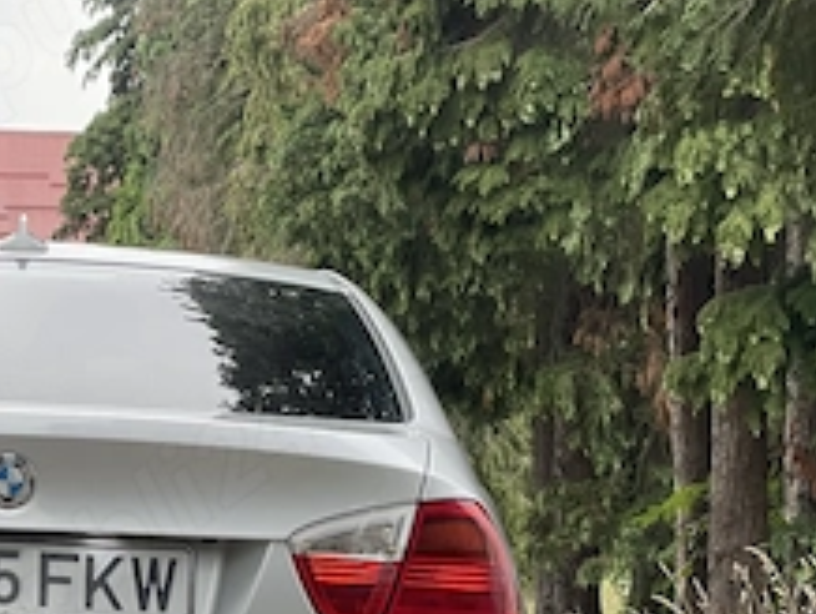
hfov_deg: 13.5
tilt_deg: +2.6
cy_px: 528
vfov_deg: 10.4
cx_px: -64
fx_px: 3375
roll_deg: -0.8
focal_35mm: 143
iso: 32
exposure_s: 1/347
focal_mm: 6
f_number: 2
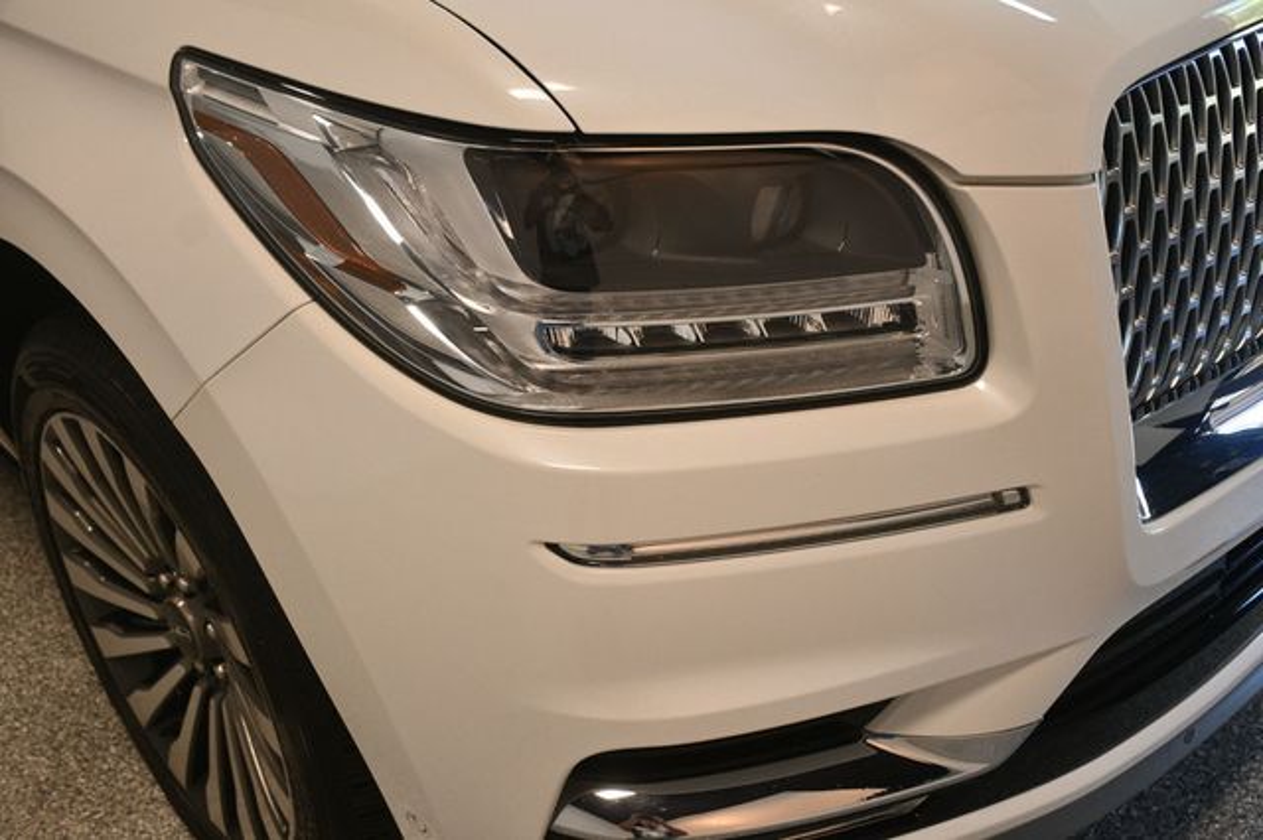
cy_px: 420
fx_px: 1262
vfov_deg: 36.8
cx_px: 632
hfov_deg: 53.2
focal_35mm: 36
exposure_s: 1/125
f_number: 3.8
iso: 800
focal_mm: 24
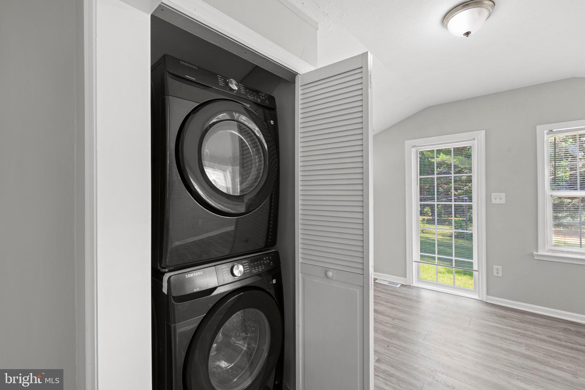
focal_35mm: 16
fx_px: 260
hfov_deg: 96.7
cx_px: 292
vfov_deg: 73.7
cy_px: 195
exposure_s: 1.6
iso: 100
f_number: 9
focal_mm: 16
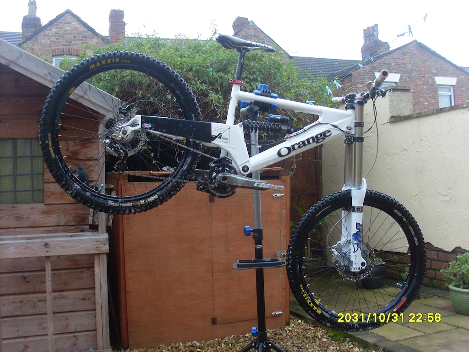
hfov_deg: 49.0
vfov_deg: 37.7
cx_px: 234
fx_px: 515
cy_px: 176
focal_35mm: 38
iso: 100
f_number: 3
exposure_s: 1/45
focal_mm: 6.3
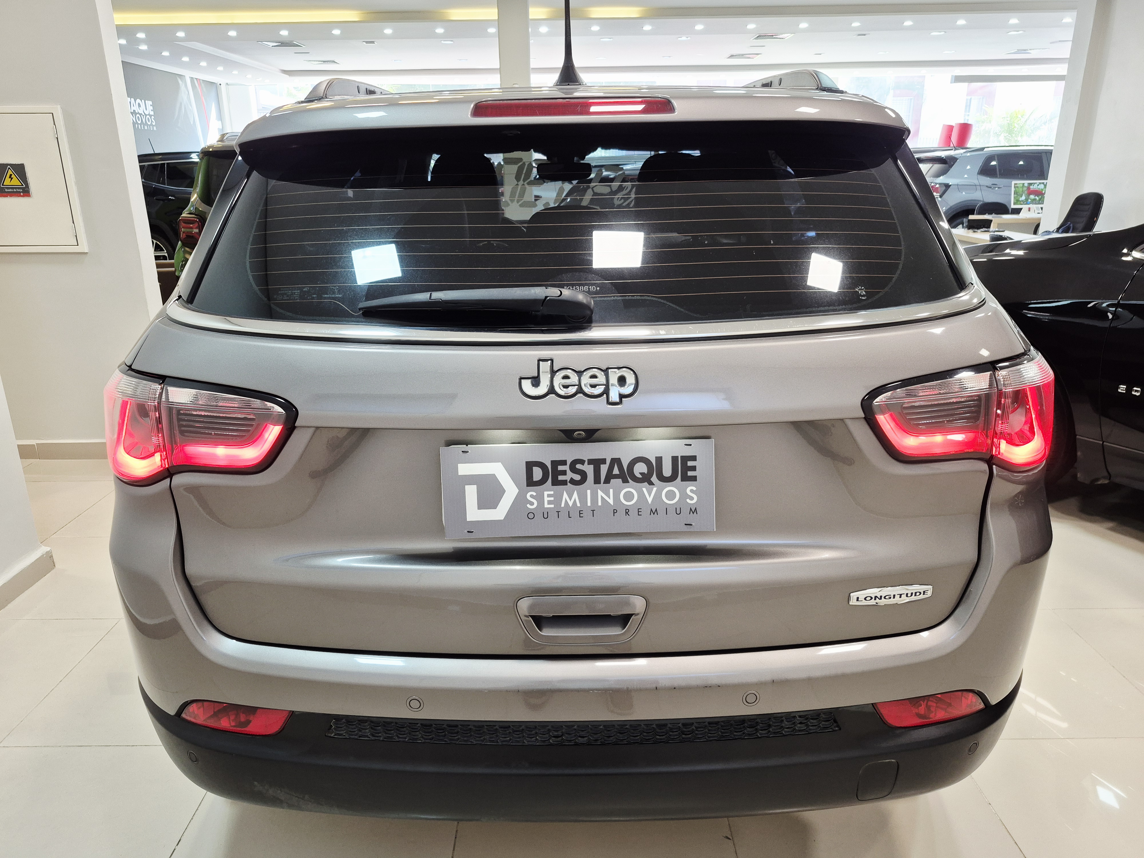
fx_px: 760
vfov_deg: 58.9
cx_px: 572
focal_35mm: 23
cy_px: 429
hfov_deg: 73.9
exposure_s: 1/60
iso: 125
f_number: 1.8
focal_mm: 5.4
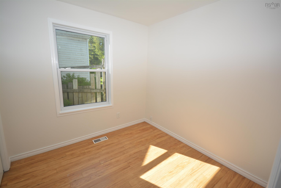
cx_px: 140
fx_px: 129
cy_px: 94
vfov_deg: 72.1
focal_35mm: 16
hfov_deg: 95.0
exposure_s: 1/125
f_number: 5.6
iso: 110
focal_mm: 11
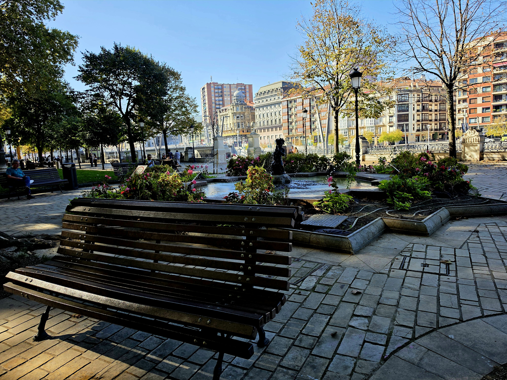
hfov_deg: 73.9
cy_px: 190
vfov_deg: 58.9
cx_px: 254
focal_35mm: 23
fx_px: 337
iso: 64
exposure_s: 1/3333
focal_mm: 6.5
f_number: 1.4
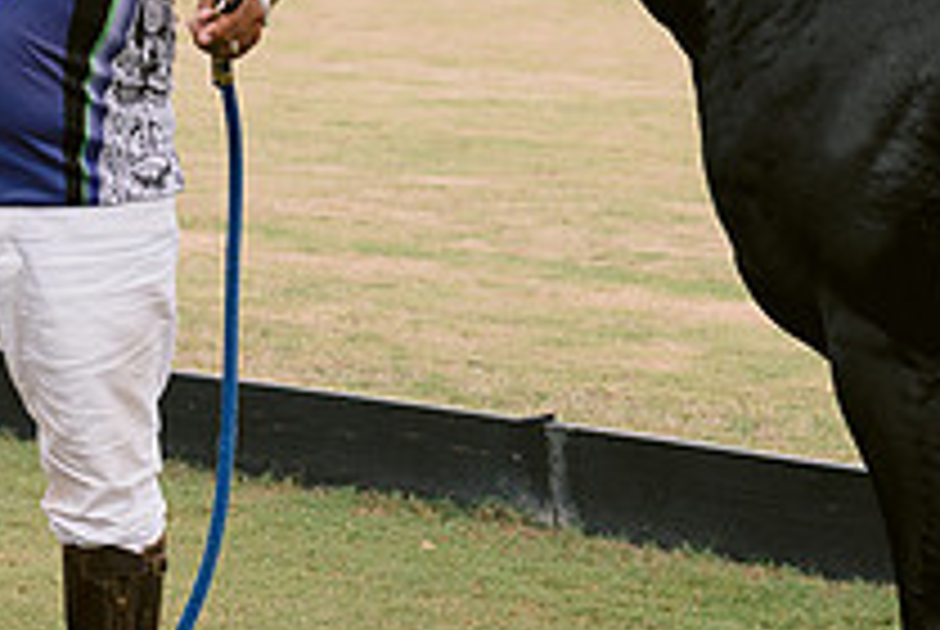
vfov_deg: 8.7
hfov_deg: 13.0
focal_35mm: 158
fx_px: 4131
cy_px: 133
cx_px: 366
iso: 200
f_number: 4
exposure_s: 1/1600
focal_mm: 50
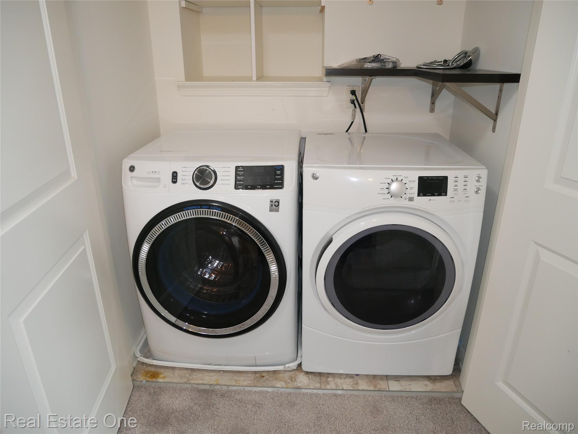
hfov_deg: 71.6
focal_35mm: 24
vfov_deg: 56.8
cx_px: 289
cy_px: 217
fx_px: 401
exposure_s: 1/60
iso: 500
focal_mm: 12
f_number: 3.5
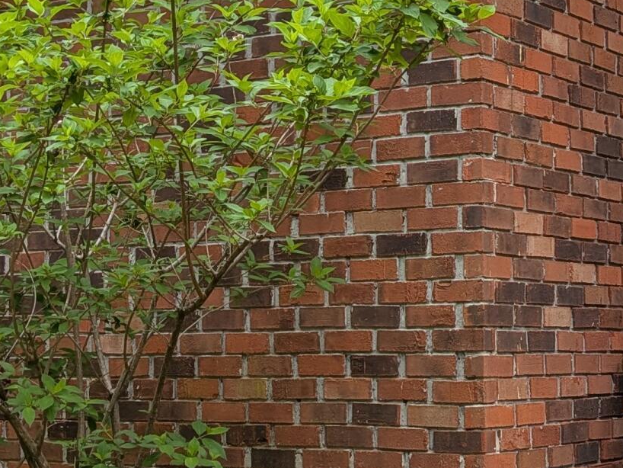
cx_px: 434
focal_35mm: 88
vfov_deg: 16.8
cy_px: 203
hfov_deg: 22.1
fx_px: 1584
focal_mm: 4.53
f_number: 1.7
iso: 31
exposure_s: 1/352
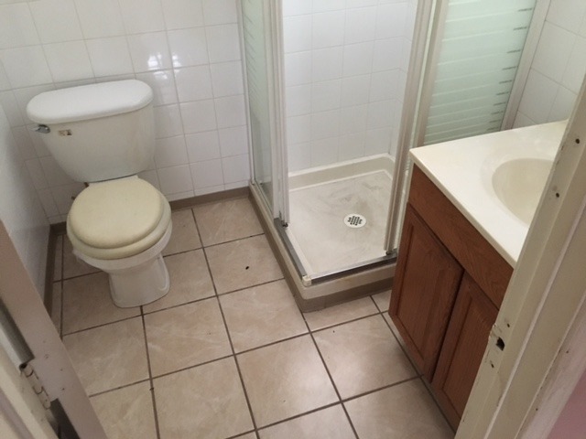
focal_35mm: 29
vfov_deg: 48.2
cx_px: 293
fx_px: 491
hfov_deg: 61.7
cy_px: 220
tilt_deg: -39.0
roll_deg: +0.9
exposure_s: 1/17
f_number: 2.2
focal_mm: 4.15
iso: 400
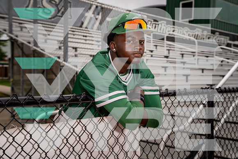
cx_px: 119
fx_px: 311
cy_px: 80
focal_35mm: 47
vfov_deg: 28.7
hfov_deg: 41.9
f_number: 4.5
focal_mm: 47
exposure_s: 1/320
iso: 100
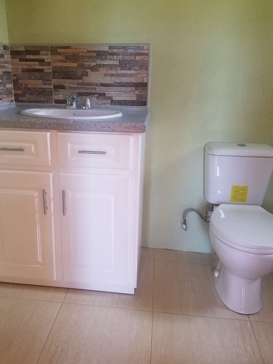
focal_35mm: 30
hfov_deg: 46.7
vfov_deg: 60.0
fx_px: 316
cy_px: 177
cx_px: 125
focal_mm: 4.2
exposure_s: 1/50
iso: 200
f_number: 1.7
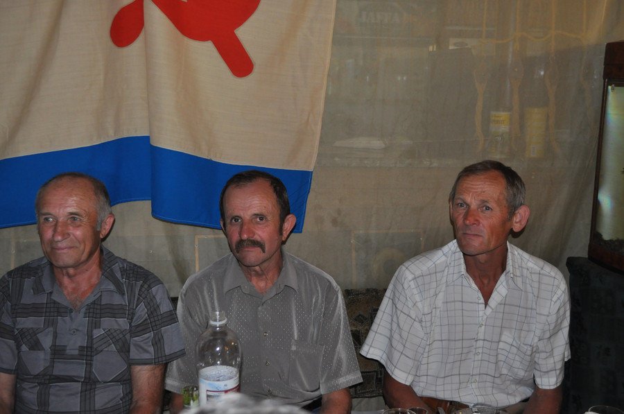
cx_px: 312
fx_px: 753
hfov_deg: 45.0
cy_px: 207
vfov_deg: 30.7
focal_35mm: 44
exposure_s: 1/60
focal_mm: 29
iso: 800
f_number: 4.5
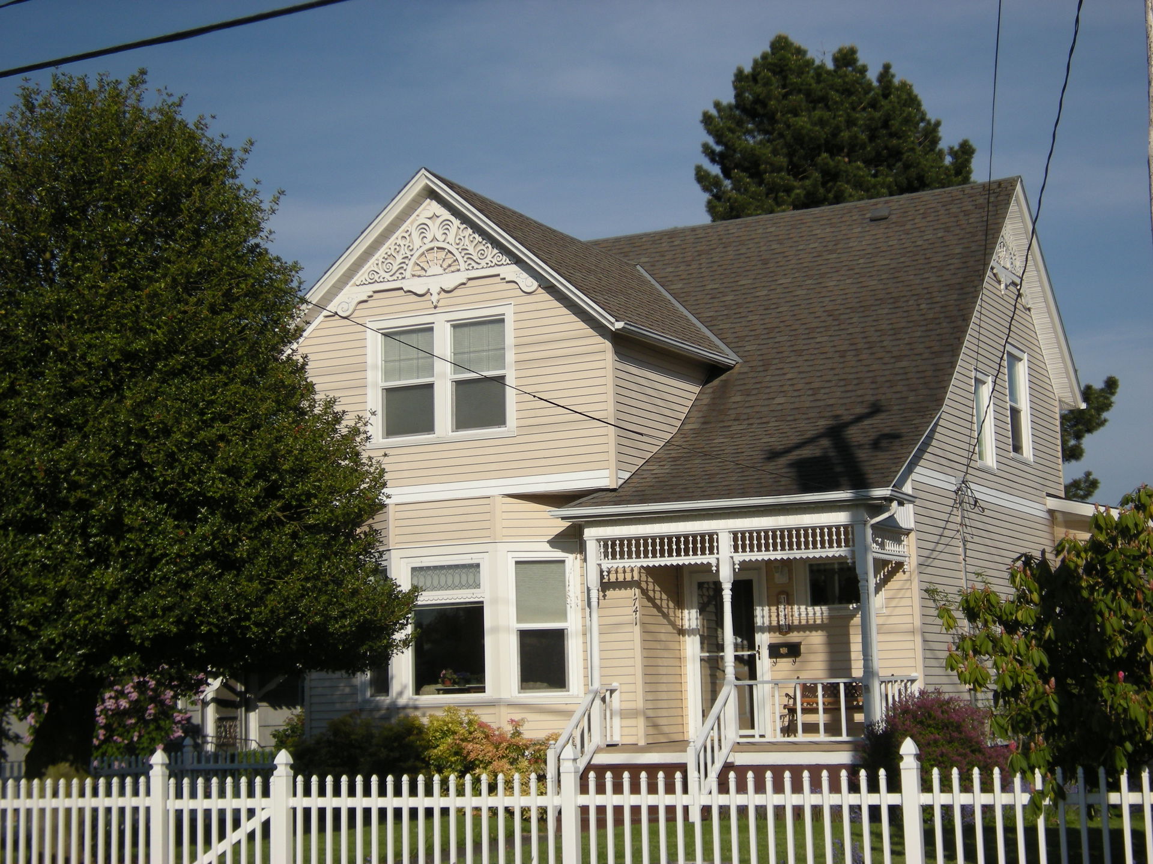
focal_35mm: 61
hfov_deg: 31.7
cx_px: 576
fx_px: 2032
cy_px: 432
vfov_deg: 24.0
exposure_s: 1/270
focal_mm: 10.1
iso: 64
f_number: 8.2
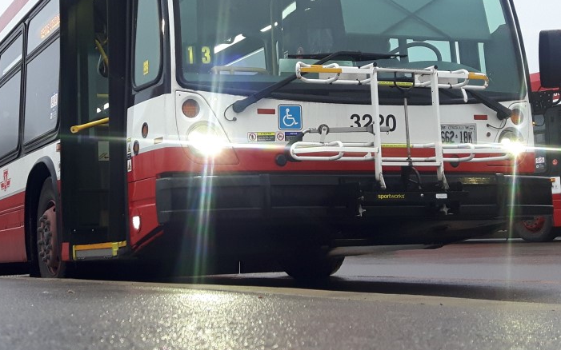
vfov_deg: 26.7
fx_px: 734
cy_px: 119
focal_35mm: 48
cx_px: 207
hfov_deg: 41.5
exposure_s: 1/120
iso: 64
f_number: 1.9
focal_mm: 3.7
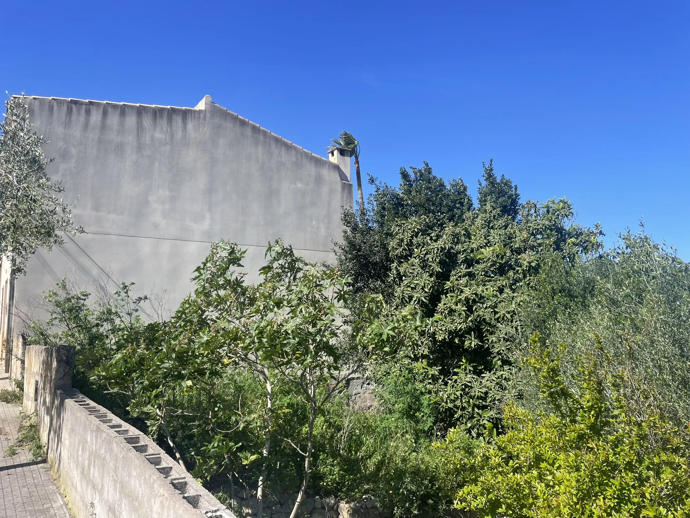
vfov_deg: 53.1
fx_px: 518
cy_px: 259
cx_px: 345
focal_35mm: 26
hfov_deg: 67.3
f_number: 1.6
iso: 32
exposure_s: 1/2564
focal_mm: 4.2
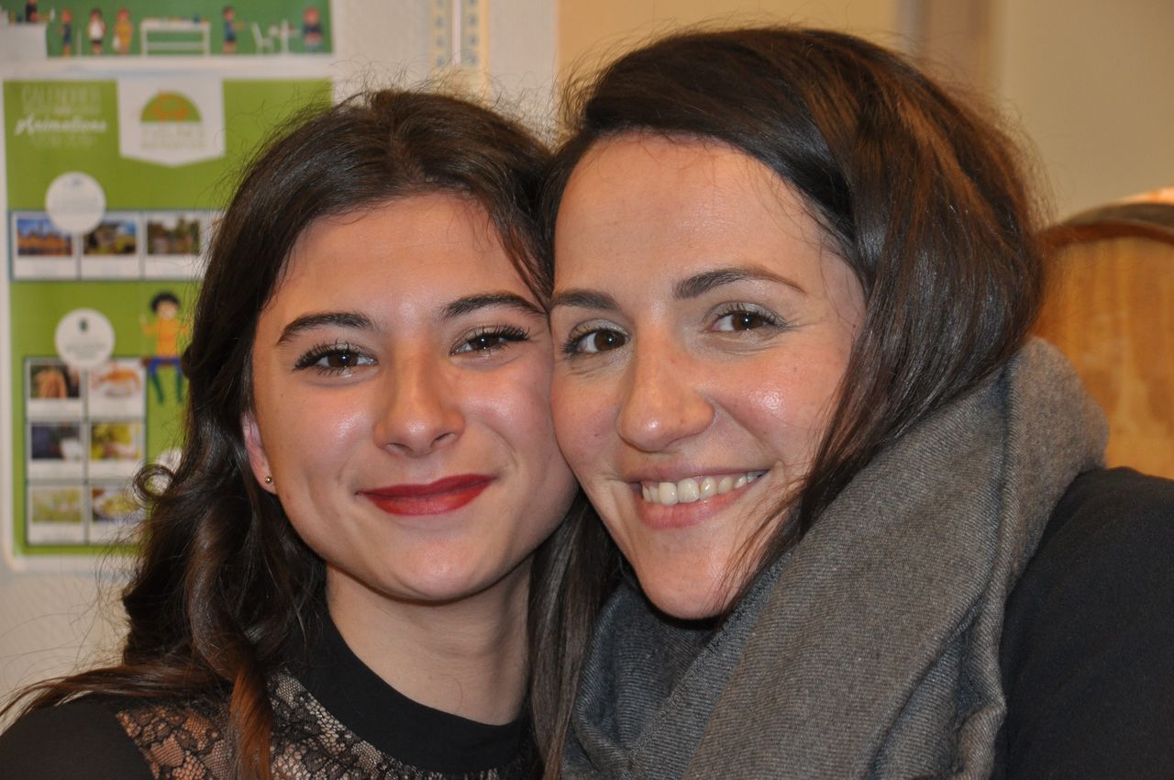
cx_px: 587
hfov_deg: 15.2
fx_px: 4397
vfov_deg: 10.1
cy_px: 390
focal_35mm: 135
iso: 800
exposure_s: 1/60
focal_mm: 90
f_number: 5.3
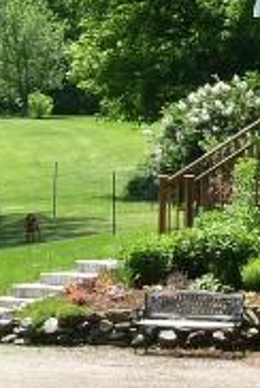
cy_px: 94
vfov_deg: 9.5
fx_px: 2331
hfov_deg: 6.4
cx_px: 262
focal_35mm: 216
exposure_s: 1/200
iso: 80
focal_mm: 6.1
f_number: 4
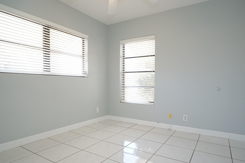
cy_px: 92
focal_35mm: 29
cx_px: 118
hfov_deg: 63.6
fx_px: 197
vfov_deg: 44.9
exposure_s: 1/80
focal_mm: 16
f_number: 6.3
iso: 1600
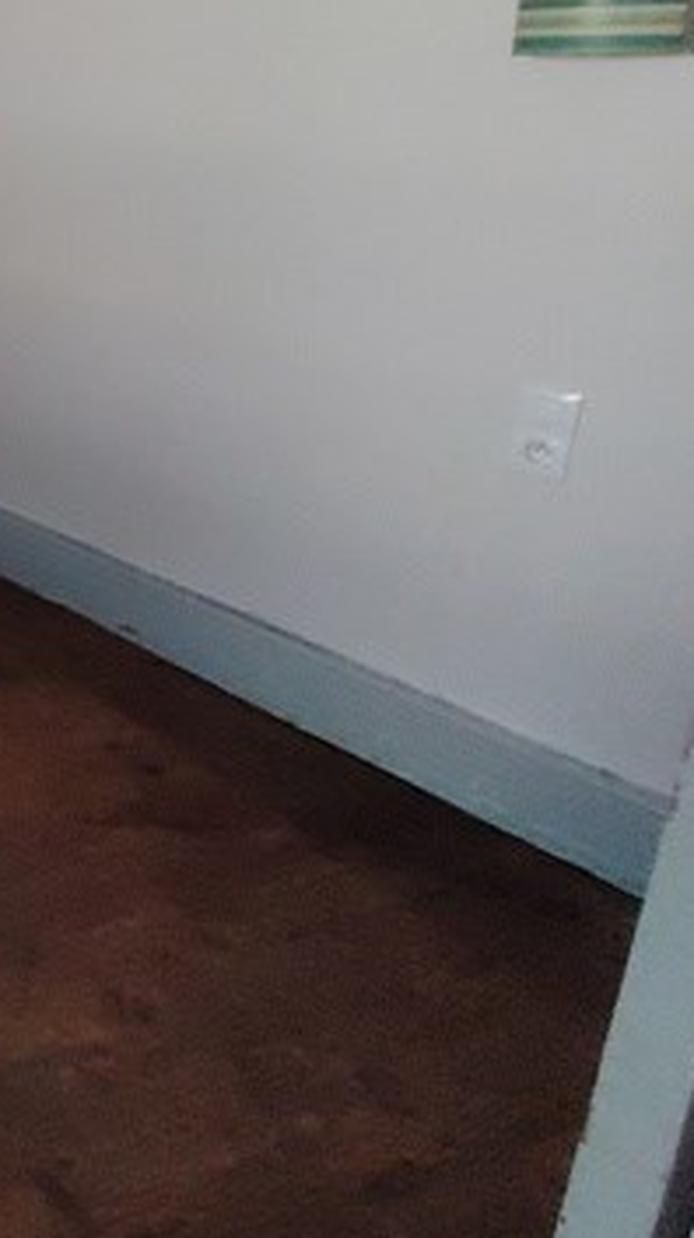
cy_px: 347
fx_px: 1377
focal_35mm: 42
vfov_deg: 47.0
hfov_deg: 18.8
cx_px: -666
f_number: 2.2
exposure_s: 1/100
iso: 190
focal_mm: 1.43
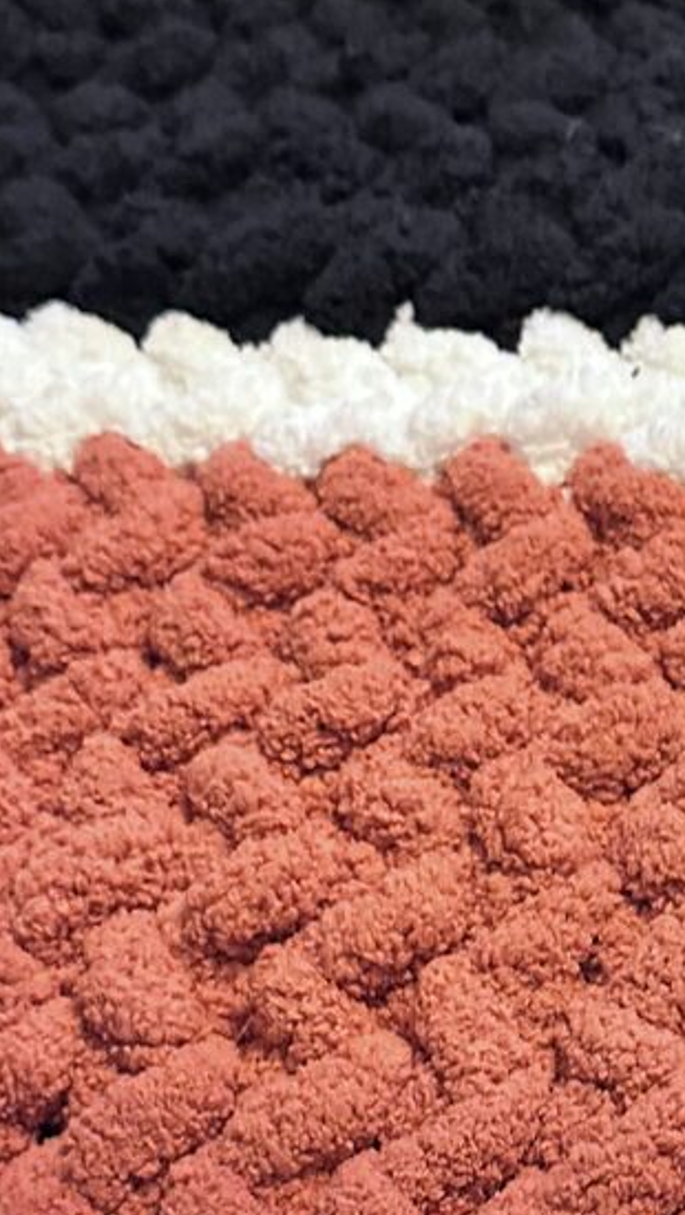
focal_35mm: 76
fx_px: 2450
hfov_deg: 15.6
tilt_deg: -51.1
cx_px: 687
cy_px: 751
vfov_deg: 27.8
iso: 500
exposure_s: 1/60
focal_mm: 6.86
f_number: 1.78
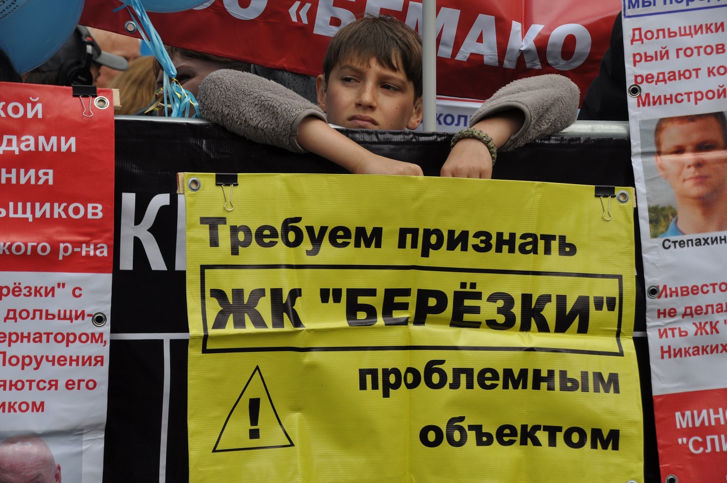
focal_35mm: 112
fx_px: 2269
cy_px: 242
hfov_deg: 18.2
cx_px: 364
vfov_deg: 12.1
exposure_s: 1/200
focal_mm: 75
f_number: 7.1
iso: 200
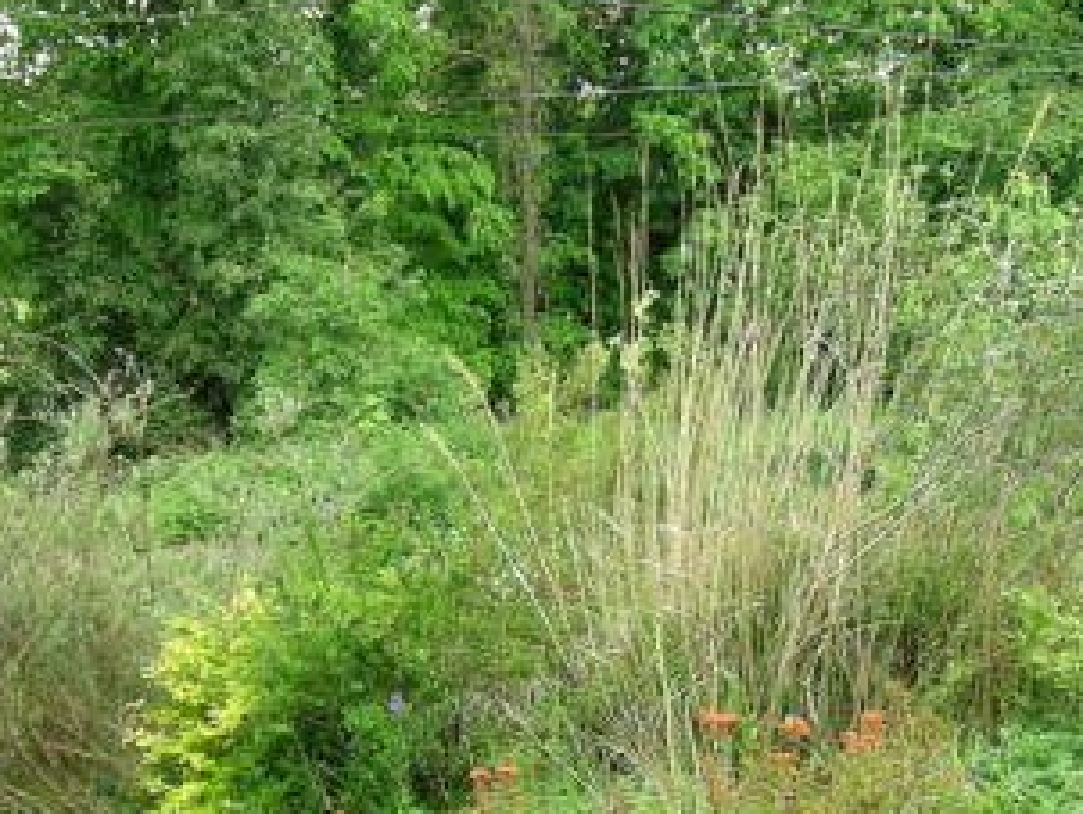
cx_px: 608
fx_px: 1691
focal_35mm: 54
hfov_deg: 35.5
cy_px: 680
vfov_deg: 26.4
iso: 50
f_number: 4
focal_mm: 5.8
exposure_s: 1/74.6
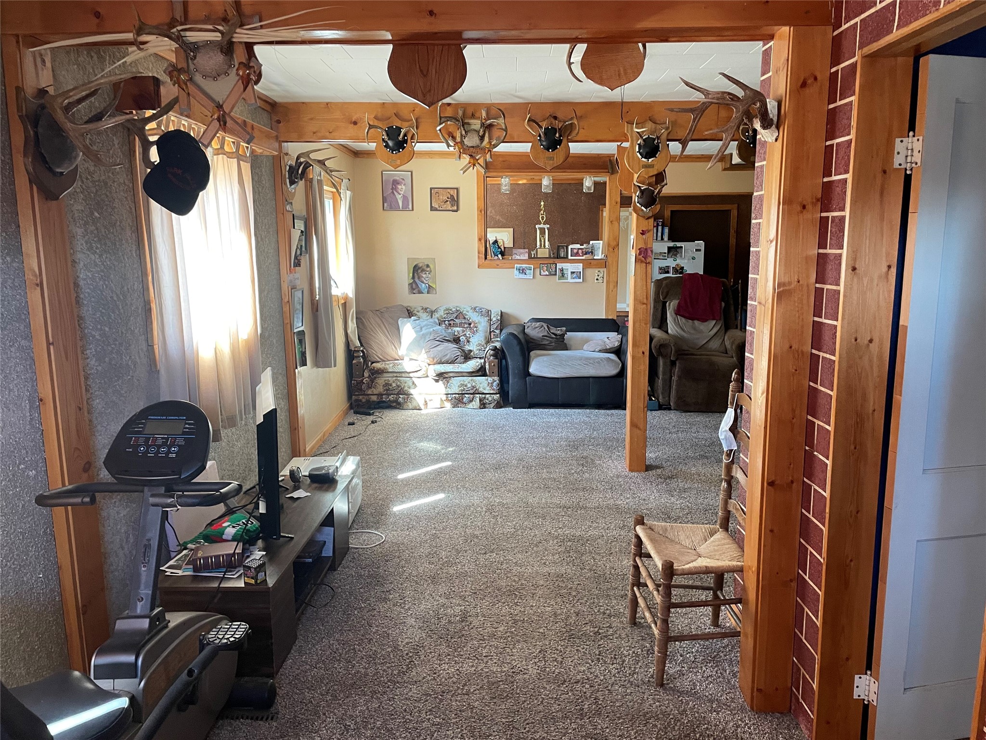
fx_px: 741
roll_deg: +0.1
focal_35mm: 26
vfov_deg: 53.1
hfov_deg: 67.3
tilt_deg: -8.6
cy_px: 370
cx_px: 493
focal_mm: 4.2
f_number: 1.6
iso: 160
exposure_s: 1/60
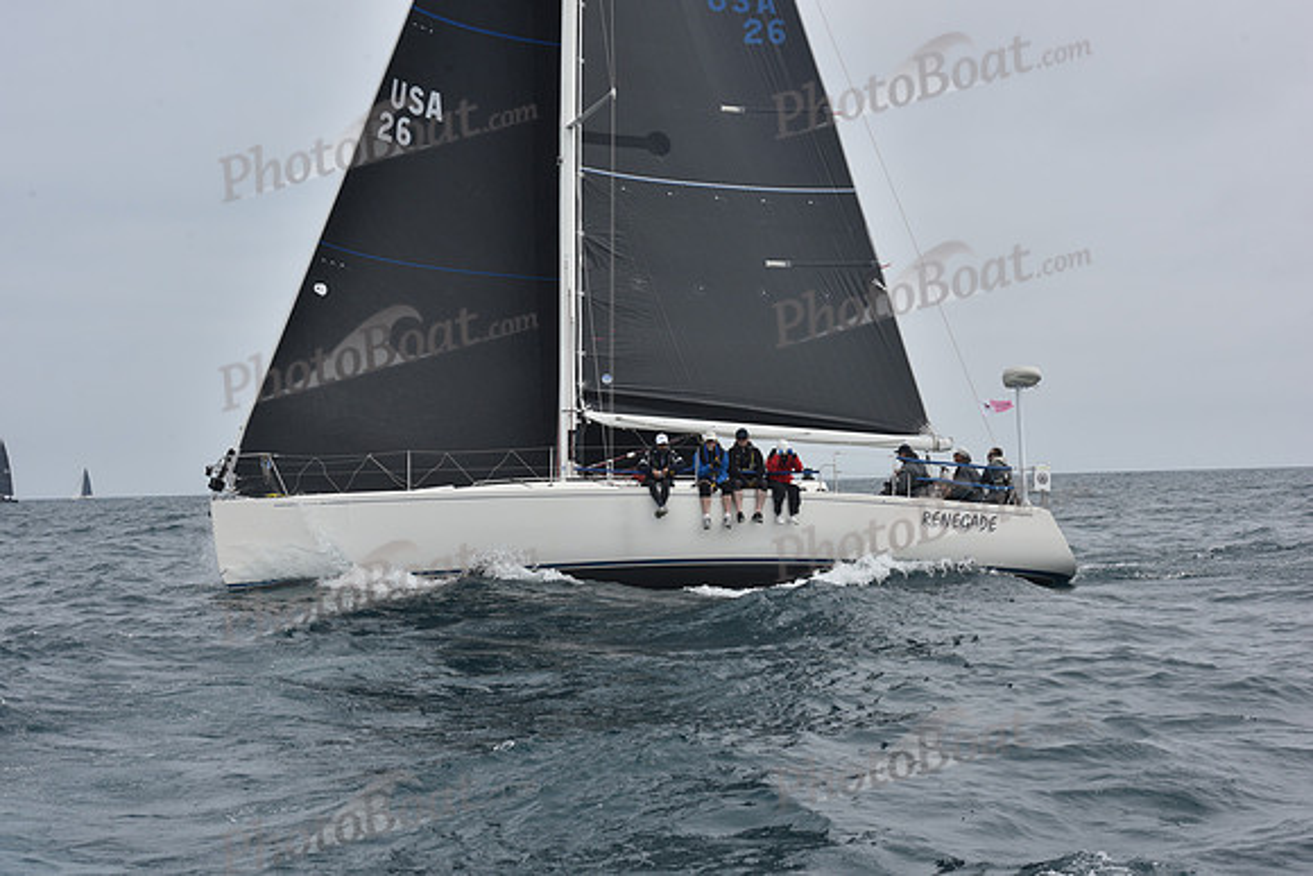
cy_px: 438
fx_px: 2554
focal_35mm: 70
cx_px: 656
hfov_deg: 28.8
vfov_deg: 19.5
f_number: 11
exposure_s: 1/800
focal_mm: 70
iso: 250
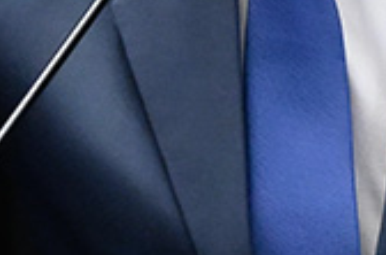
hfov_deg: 2.5
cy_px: -152
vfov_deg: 1.6
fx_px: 9024
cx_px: 301
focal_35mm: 844
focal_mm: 110
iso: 5000
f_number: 4
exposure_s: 1/160
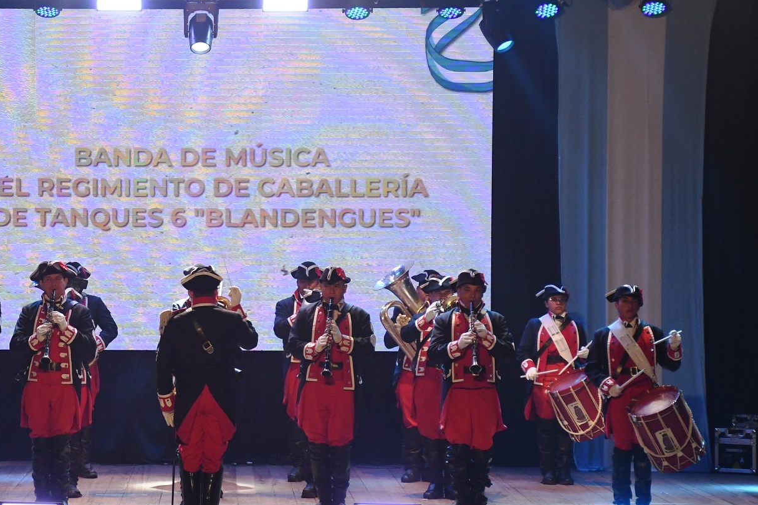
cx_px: 161
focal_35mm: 153
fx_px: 3220
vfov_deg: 9.0
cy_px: 300
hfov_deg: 13.4
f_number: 5
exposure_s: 1/250
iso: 1600
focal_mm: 62
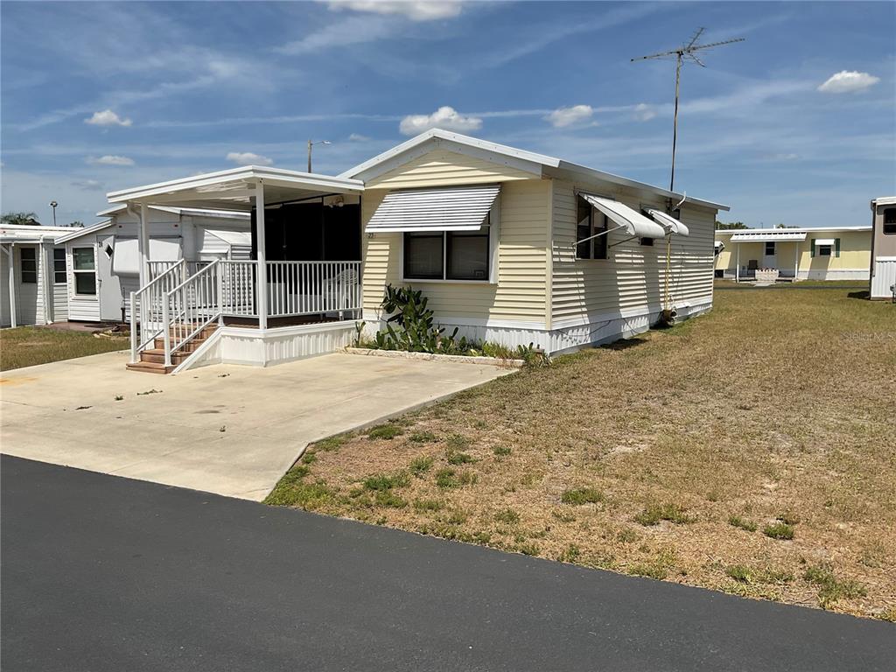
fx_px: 751
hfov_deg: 61.7
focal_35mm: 29
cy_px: 336
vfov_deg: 48.2
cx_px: 448
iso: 20
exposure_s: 1/4065
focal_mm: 3
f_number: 1.8
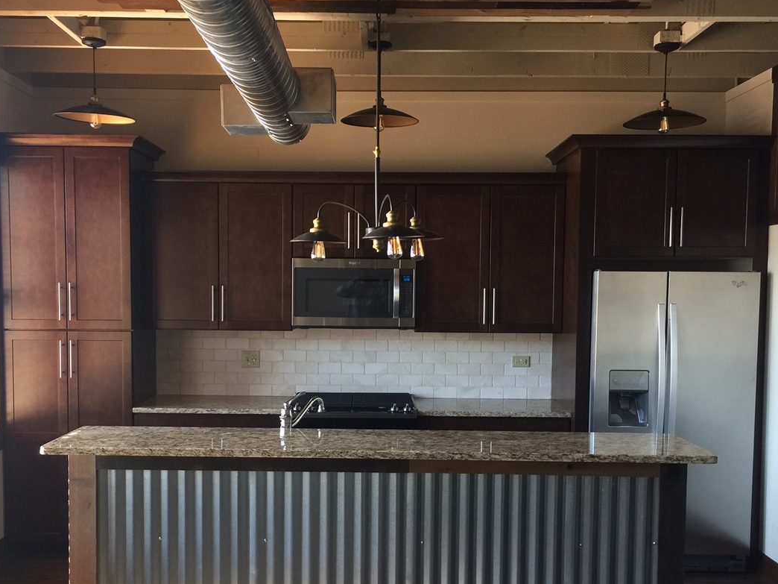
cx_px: 361
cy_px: 351
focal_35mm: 40
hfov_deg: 46.8
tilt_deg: -3.3
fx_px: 899
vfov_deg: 35.8
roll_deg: -1.6
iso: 40
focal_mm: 4.15
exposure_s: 1/15
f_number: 2.2
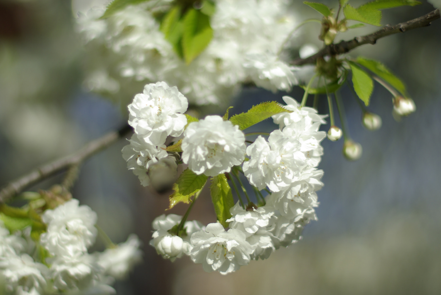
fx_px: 1141
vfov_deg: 14.7
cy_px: 146
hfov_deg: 21.9
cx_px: 213
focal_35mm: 93
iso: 100
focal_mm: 50
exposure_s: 1/4000
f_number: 2.4
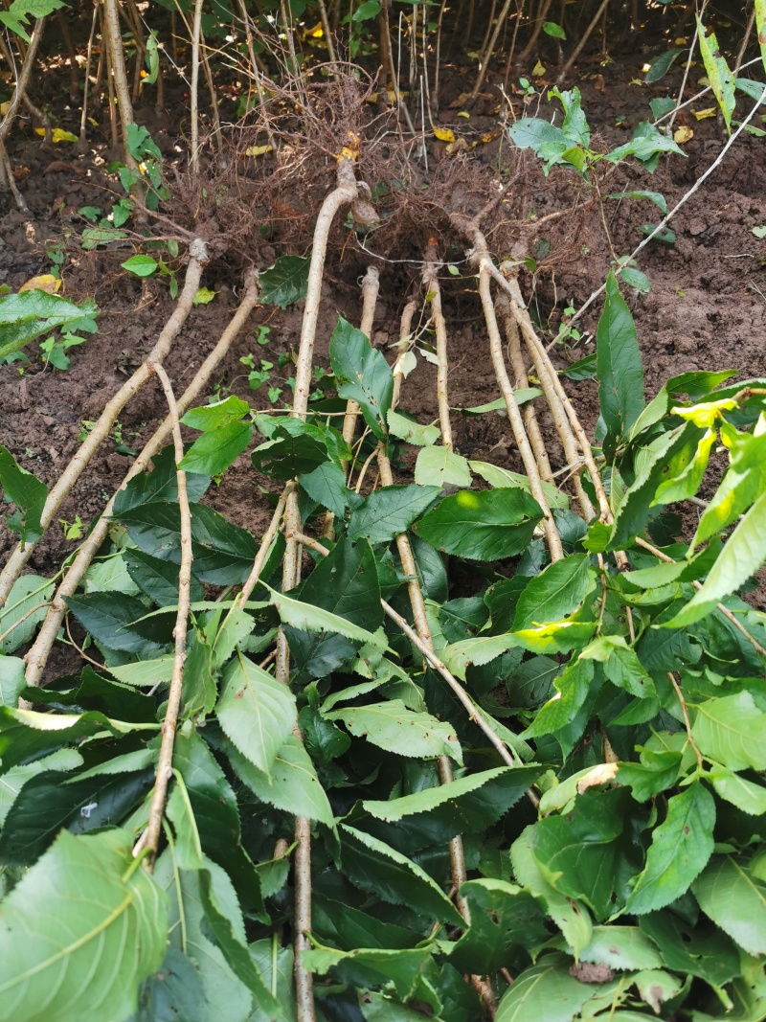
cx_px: 383
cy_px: 511
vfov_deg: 65.3
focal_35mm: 27
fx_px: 797
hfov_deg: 51.3
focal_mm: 5.56
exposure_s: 1/257
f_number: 1.6
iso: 50
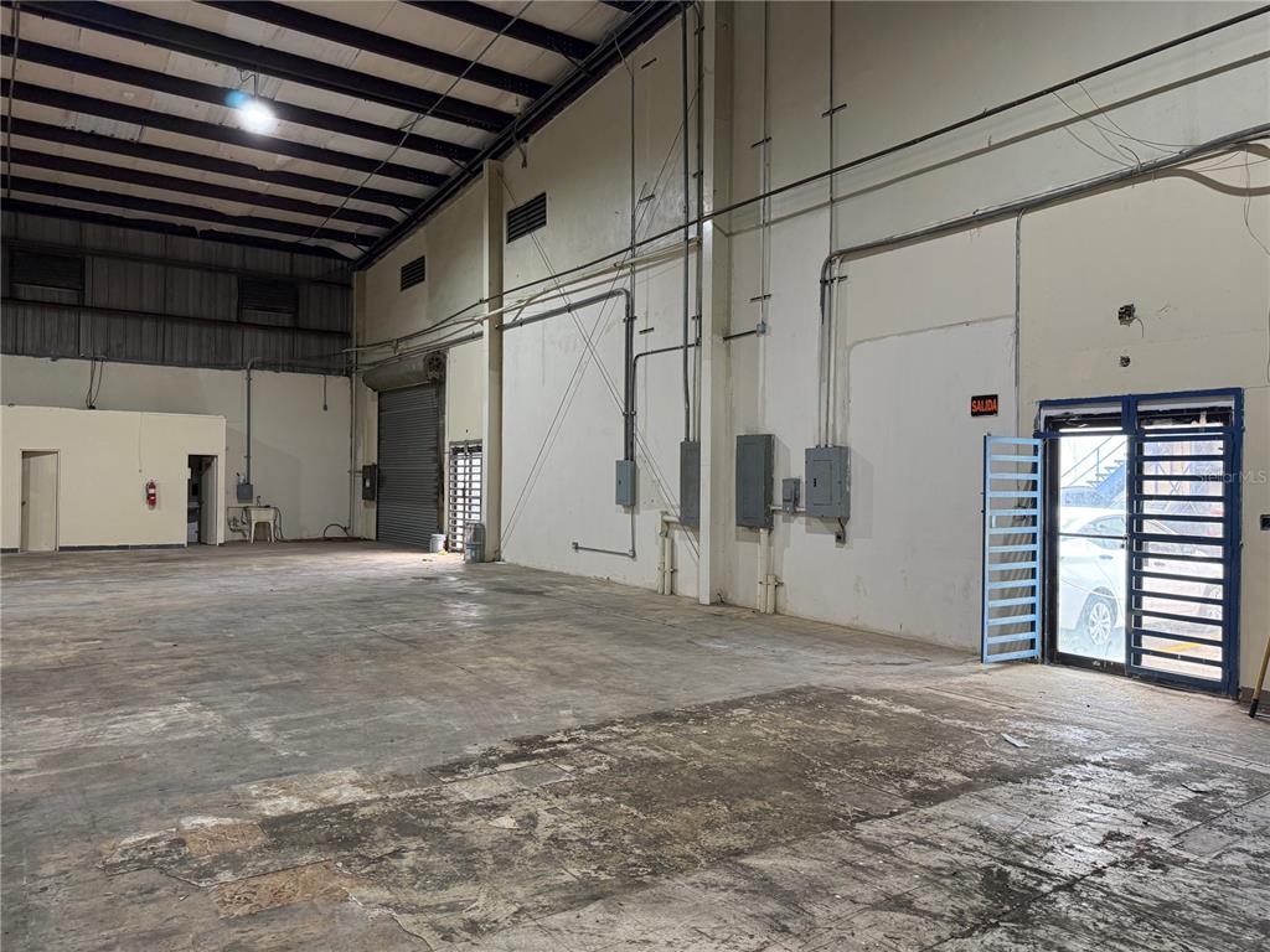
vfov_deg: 56.8
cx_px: 635
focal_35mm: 24
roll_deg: -1.0
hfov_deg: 71.6
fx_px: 881
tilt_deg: +1.5
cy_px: 476
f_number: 1.78
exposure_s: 1/124
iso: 200
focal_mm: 6.76
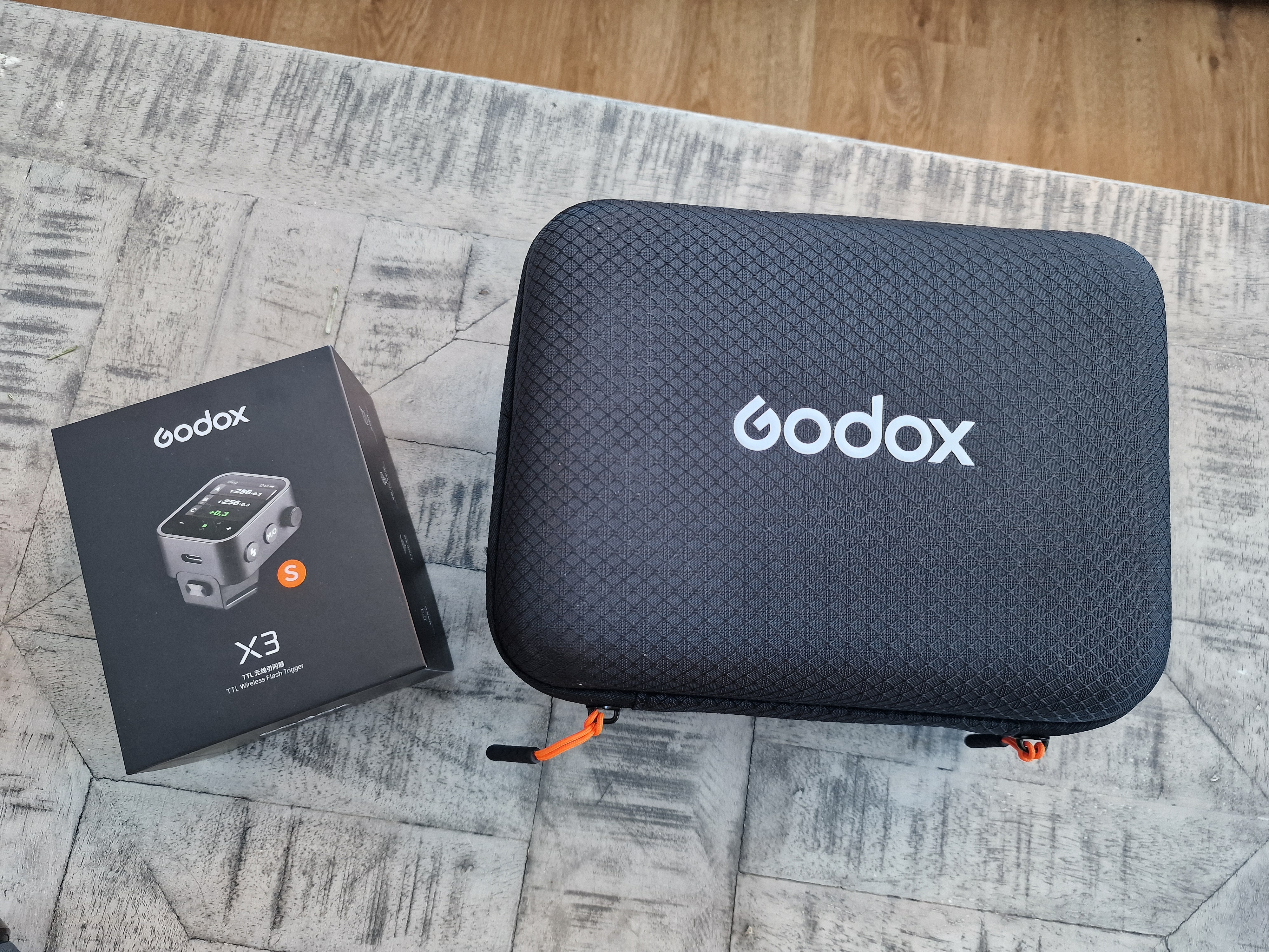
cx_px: 634
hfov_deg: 73.9
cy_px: 476
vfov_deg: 58.9
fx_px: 843
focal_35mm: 23
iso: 320
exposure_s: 1/100
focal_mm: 6.4
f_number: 1.8
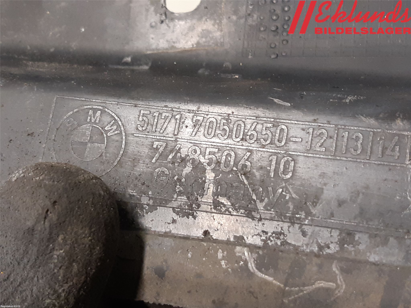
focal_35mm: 26
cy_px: 154
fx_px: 309
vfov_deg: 53.1
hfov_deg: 67.3
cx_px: 206
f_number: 1.7
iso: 250
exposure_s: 1/33
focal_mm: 3.93
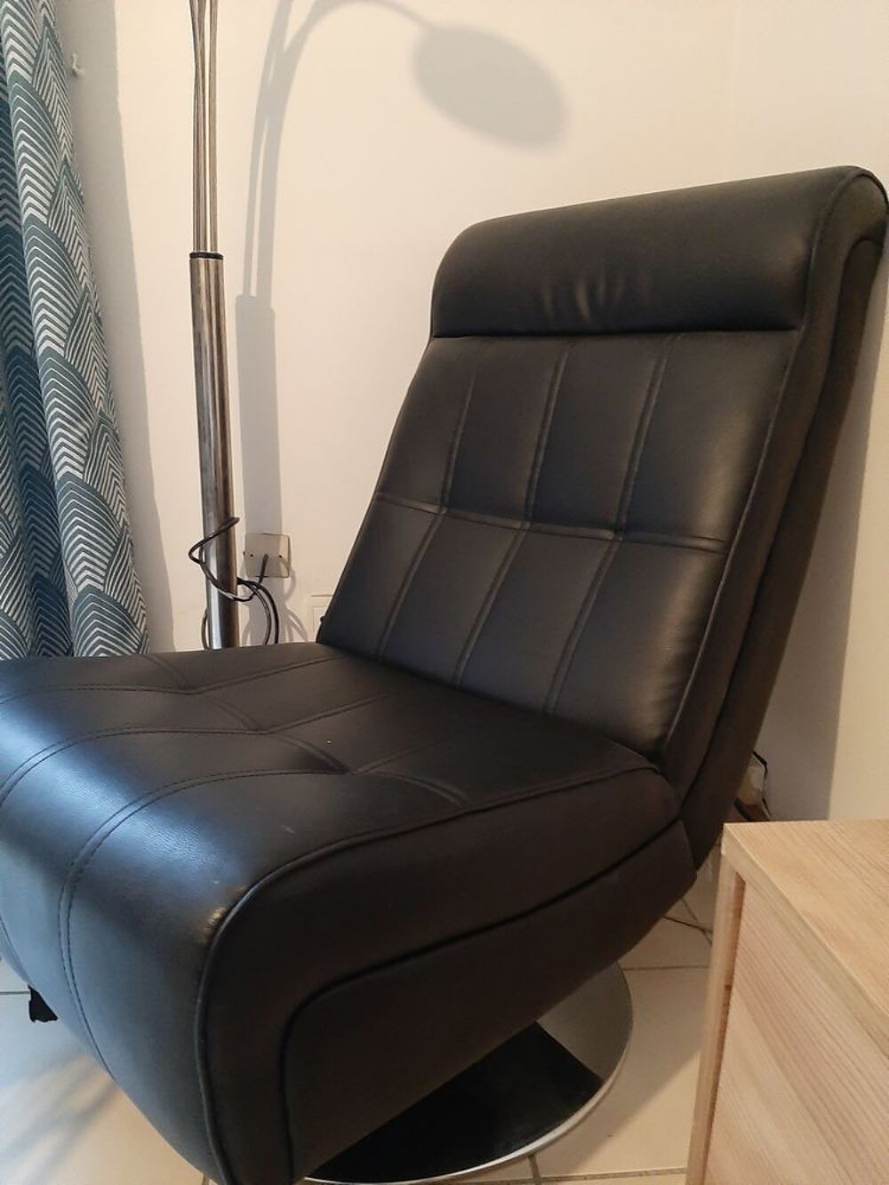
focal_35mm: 26
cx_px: 444
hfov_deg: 53.1
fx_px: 890
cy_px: 592
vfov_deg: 67.3
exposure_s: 1/20
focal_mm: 3.93
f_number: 1.7
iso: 500
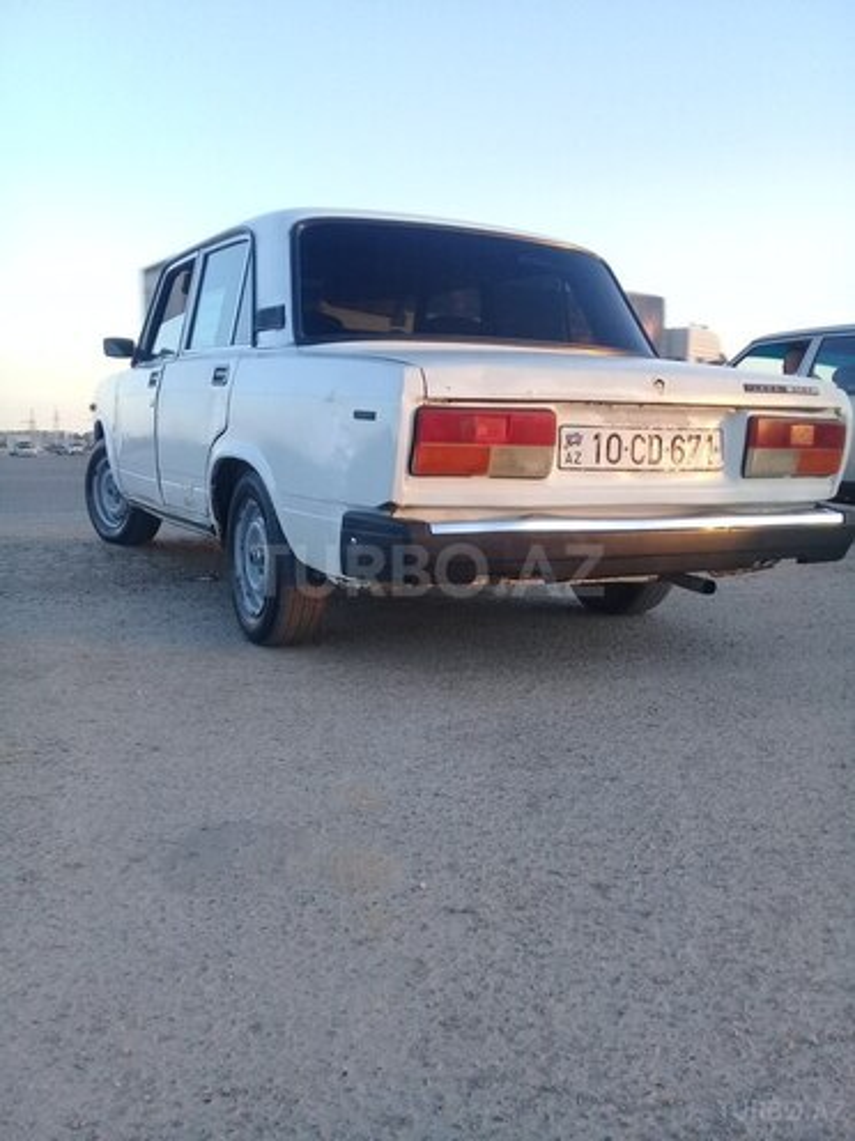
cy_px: 570
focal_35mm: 31
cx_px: 428
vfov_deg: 58.4
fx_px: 1021
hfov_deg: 45.4
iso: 64
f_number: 2.2
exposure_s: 1/100
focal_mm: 3.3
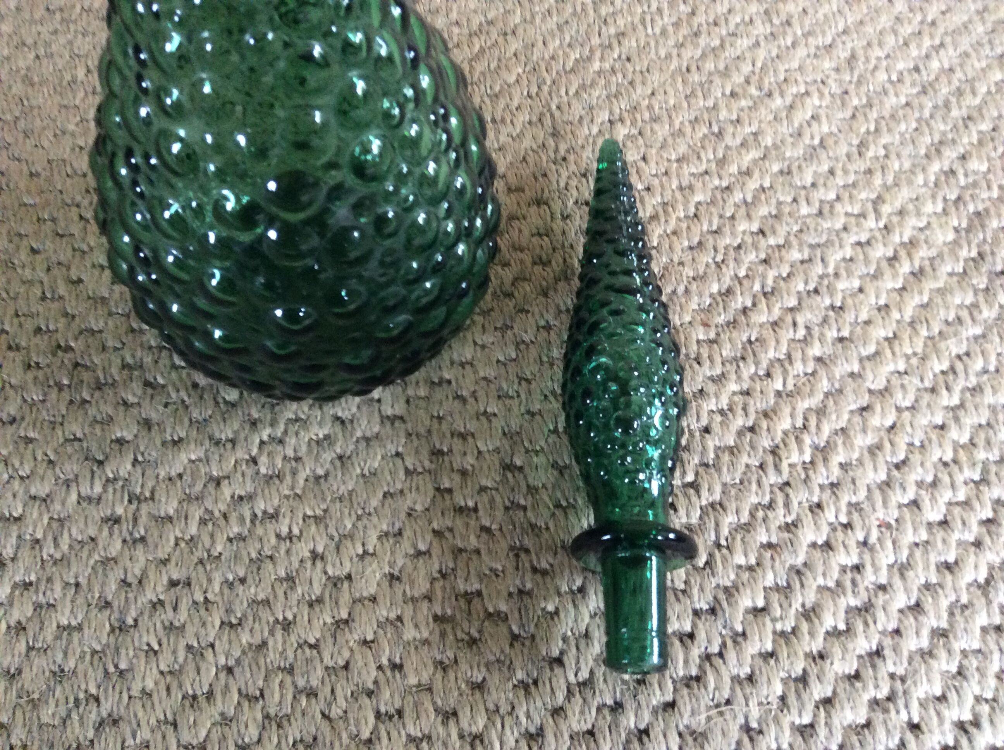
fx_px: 927
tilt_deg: -61.6
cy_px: 375
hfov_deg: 56.9
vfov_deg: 44.1
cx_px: 502
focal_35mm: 32
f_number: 2.4
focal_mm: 3.3
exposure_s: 1/25
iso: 200
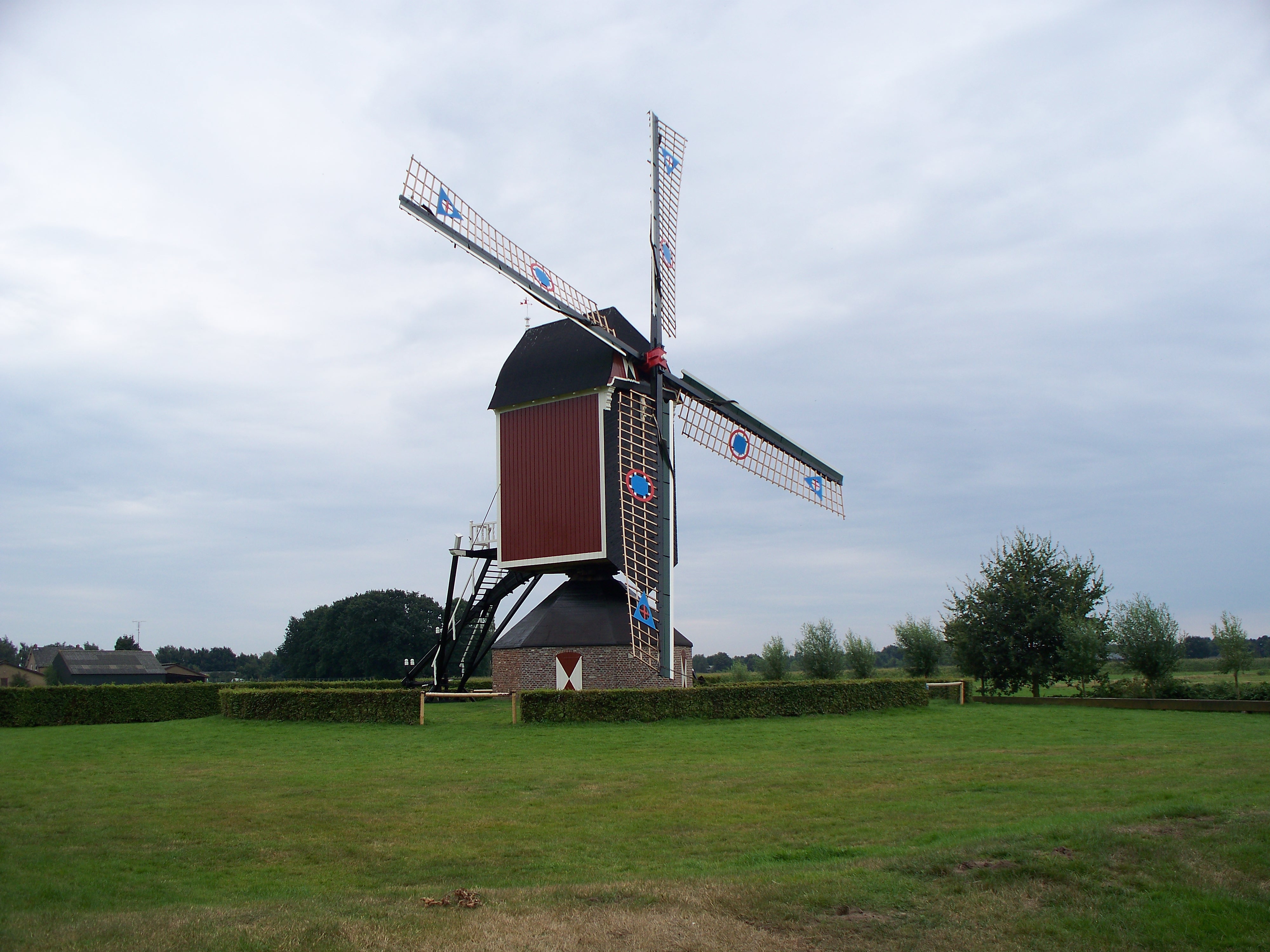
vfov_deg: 39.7
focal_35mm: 36
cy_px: 476
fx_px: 1321
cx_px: 635
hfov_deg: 51.4
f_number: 2.8
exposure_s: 1/640
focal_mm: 7.54
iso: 64
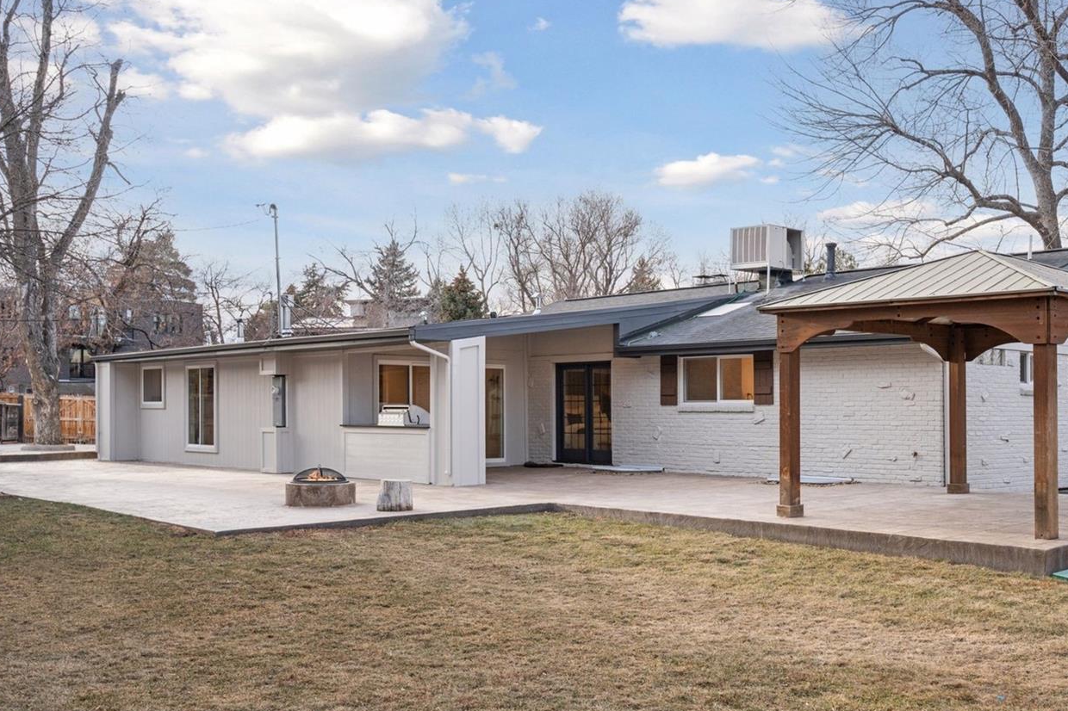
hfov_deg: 48.0
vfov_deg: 33.4
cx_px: 665
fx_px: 1186
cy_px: 383
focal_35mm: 40
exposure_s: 1/250
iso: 400
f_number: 9
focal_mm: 31
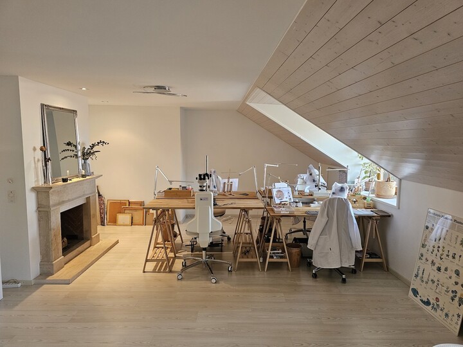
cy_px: 174
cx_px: 232
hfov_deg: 73.9
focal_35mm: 23
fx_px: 308
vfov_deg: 58.9
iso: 400
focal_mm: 6.3
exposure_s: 1/100
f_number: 1.7
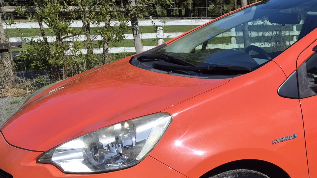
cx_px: 350
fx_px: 479
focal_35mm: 57
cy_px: 151
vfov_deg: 20.8
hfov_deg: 32.2
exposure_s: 1/7696
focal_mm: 5.4
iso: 64
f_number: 1.8
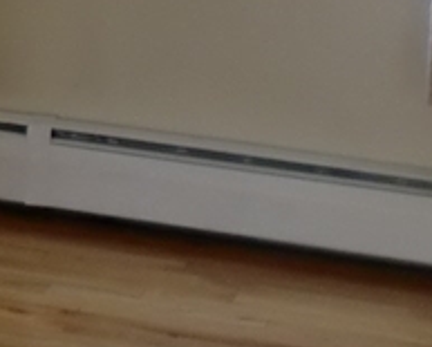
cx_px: -349
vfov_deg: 8.3
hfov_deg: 10.1
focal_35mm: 181
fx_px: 2318
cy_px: -210
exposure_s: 1/60
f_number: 3.1
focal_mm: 6.3
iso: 80
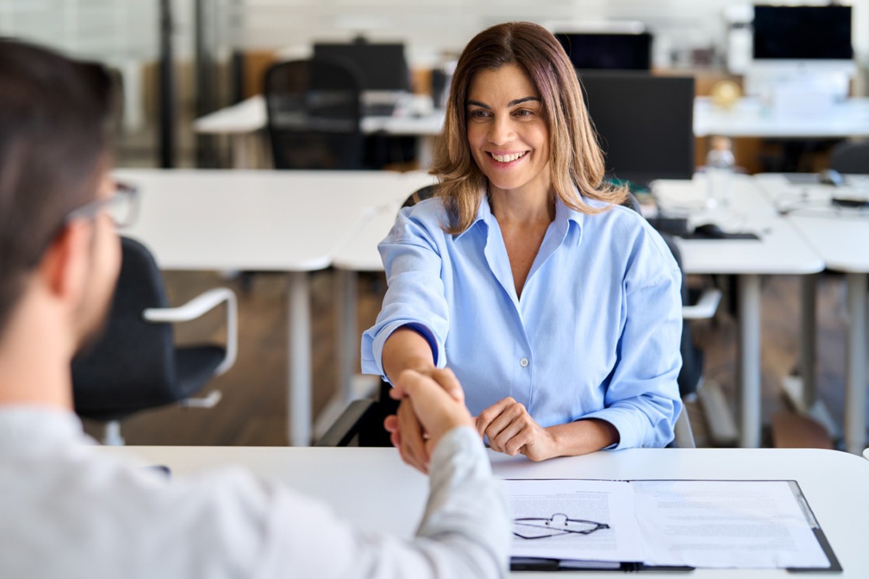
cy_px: 290
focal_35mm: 50
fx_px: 1207
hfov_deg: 39.6
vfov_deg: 27.0
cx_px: 434
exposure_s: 1/400
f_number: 1.8
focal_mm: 50
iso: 200
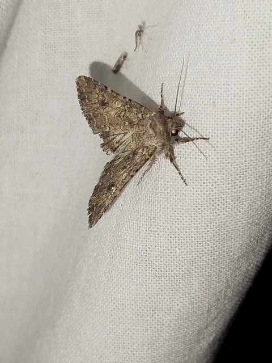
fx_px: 880
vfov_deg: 23.3
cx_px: 136
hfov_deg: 17.6
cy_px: 182
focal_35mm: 84
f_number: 1.7
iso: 125
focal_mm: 5.31
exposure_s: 1/50
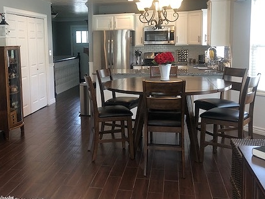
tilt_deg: -6.5
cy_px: 80
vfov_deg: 34.2
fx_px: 321
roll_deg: +1.9
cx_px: 92
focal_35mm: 42
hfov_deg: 44.3
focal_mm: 4
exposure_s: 1/30
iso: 32
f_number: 1.8
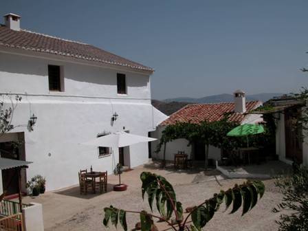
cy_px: 116
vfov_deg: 40.7
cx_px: 154
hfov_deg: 52.6
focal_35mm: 35
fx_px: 311
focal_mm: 8.9
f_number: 8
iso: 100
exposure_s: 1/673
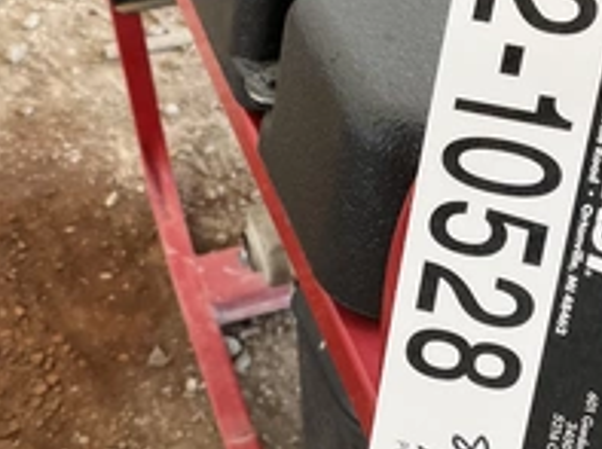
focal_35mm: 59
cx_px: 379
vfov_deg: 24.7
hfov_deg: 32.6
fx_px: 1024
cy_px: 241
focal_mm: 3
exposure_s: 1/122
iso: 40
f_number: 1.8
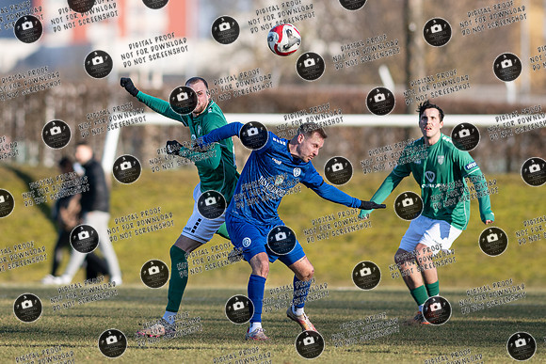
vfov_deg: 1.9
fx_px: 10730
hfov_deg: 2.9
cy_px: 98
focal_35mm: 707
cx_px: 172
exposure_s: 1/1600
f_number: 3.2
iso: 125
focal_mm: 300
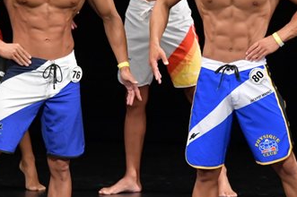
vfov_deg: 2.2
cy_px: 82
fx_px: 5209
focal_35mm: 632
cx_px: 164
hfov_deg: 3.3
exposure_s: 1/400
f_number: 5.6
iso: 3200
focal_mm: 180
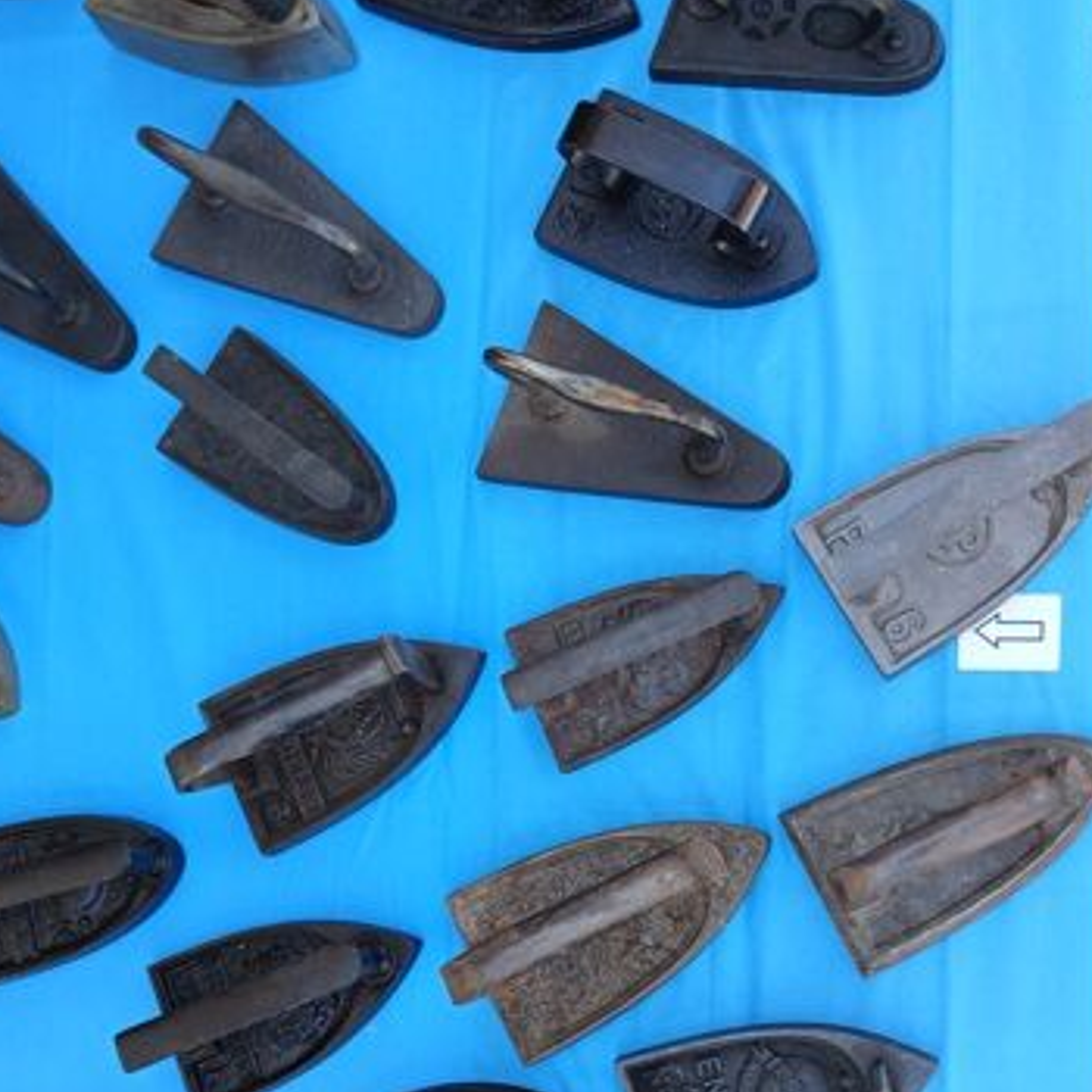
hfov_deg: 40.0
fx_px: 1499
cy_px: 724
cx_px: 477
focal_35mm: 42
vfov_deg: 39.6
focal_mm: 3.98
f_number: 1.8
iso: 40
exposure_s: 1/100
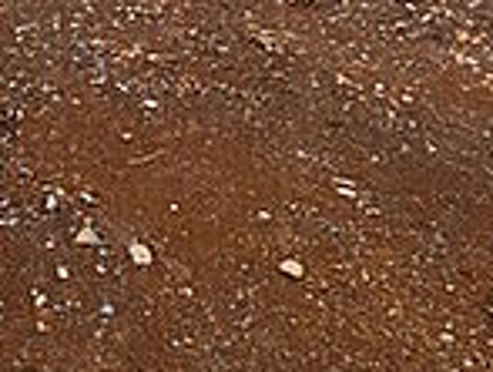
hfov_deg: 31.5
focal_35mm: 57
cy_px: -178
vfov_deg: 21.7
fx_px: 814
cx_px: 13
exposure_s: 1/1718
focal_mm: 1.83
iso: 52
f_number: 2.2
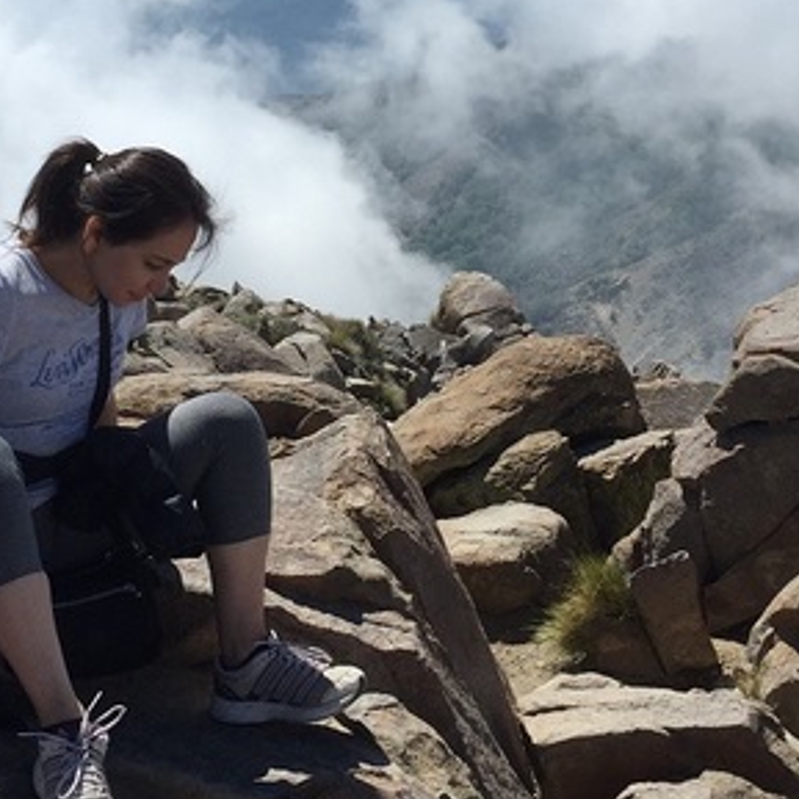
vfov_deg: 24.0
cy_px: 171
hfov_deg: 24.2
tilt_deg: -13.4
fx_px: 1854
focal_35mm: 71
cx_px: 296
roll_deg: -1.0
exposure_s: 1/3300
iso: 32
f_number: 2.2
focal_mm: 4.15
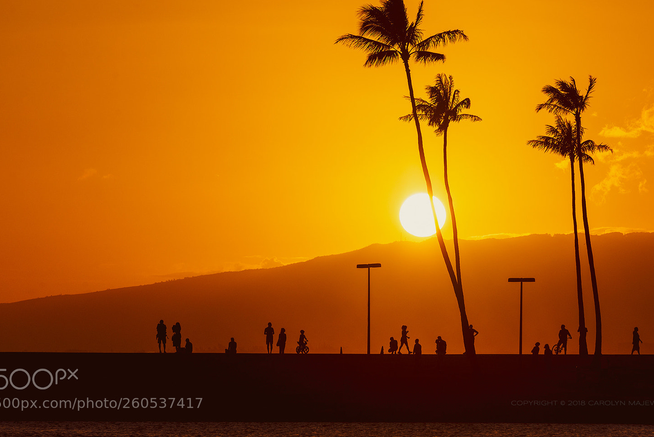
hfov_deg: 8.8
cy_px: 196
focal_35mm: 233
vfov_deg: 5.9
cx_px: 328
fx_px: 4235
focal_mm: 210
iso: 400
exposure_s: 1/4000
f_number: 9
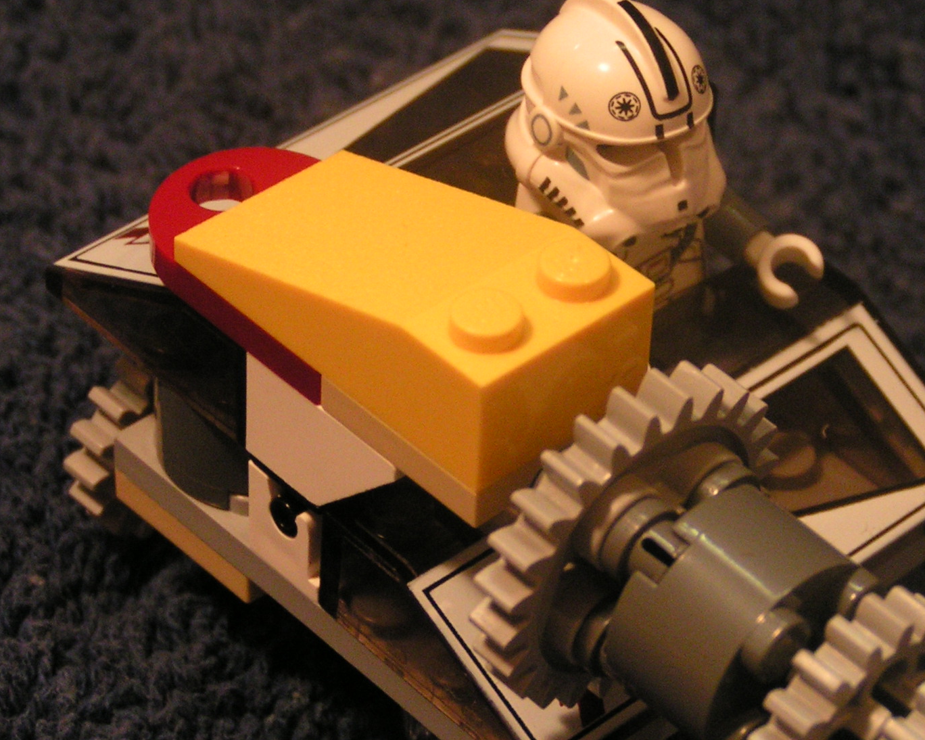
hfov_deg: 14.5
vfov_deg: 11.6
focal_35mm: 133
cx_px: 561
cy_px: 302
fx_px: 3641
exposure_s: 1/15
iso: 200
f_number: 3.2
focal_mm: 13.9
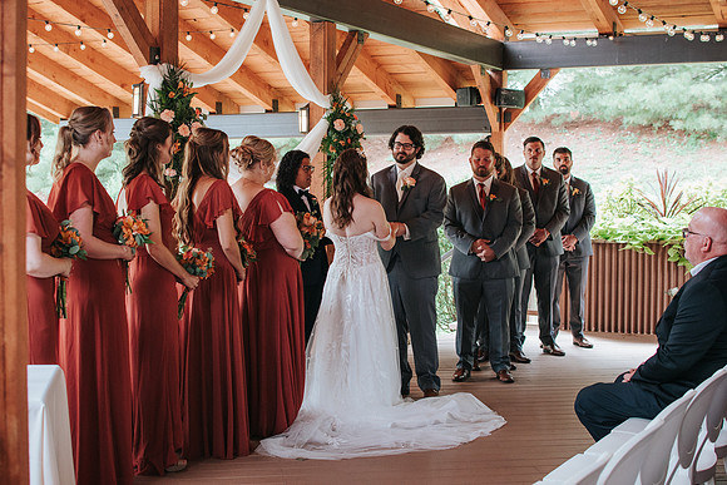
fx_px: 1060
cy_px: 242
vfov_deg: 25.8
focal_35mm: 52
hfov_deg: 37.8
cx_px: 364
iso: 800
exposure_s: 1/250
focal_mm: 35
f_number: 3.5
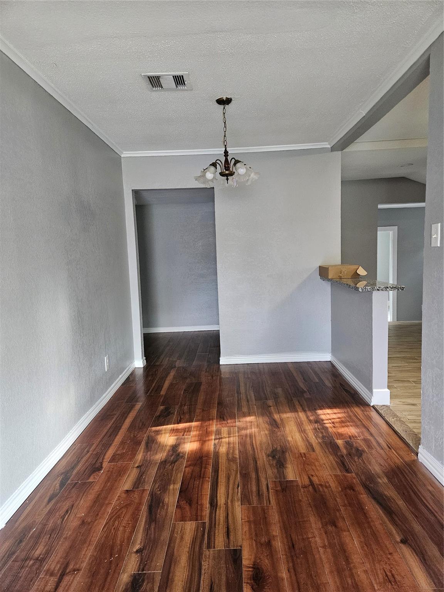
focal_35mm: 23
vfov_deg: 73.9
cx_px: 222
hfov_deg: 58.9
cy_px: 296
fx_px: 393
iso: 640
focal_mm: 5.4
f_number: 1.8
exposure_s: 1/120
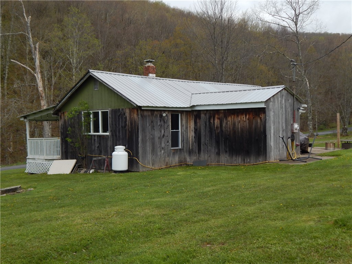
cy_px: 132
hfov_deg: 43.9
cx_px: 176
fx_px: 437
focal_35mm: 43
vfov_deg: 33.6
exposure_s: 1/400
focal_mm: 7.7
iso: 125
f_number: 3.6
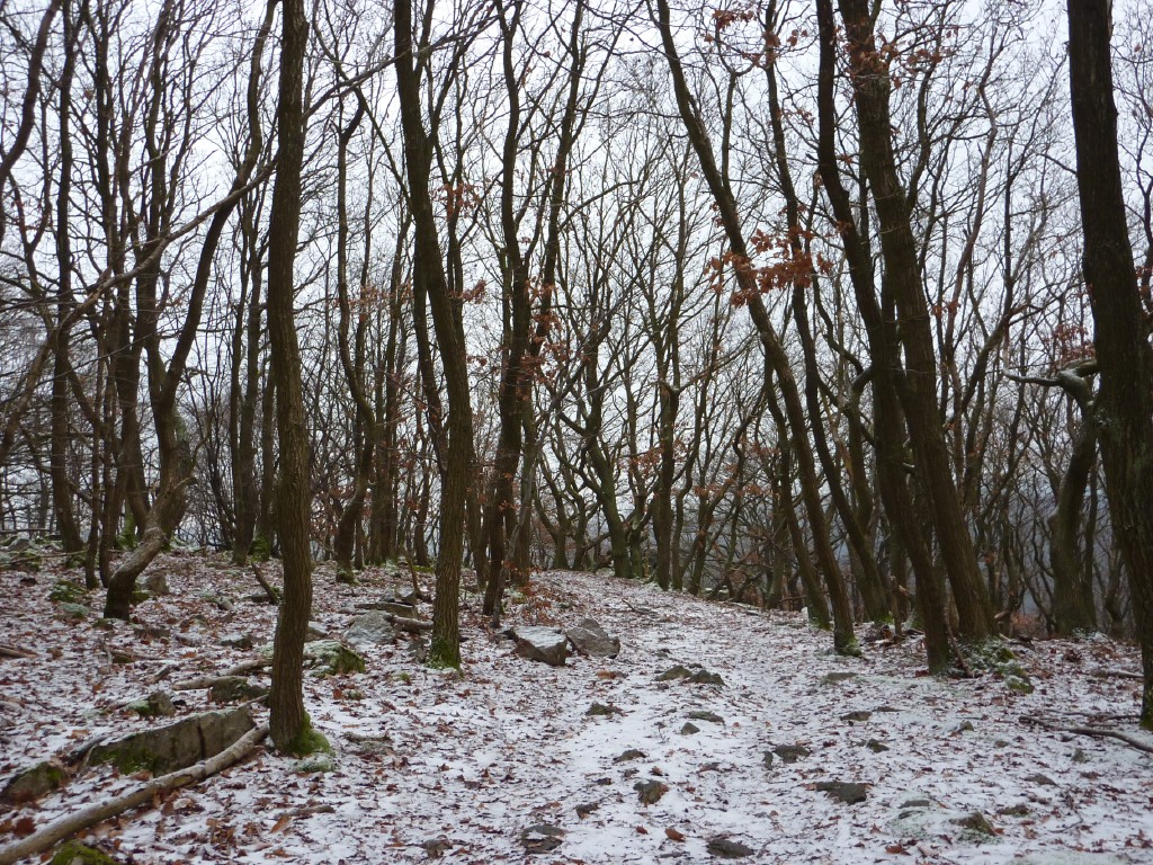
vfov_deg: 44.2
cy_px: 432
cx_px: 576
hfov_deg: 56.8
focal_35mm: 32
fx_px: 1066
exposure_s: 1/30
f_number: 3.5
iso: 160
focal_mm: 5.3
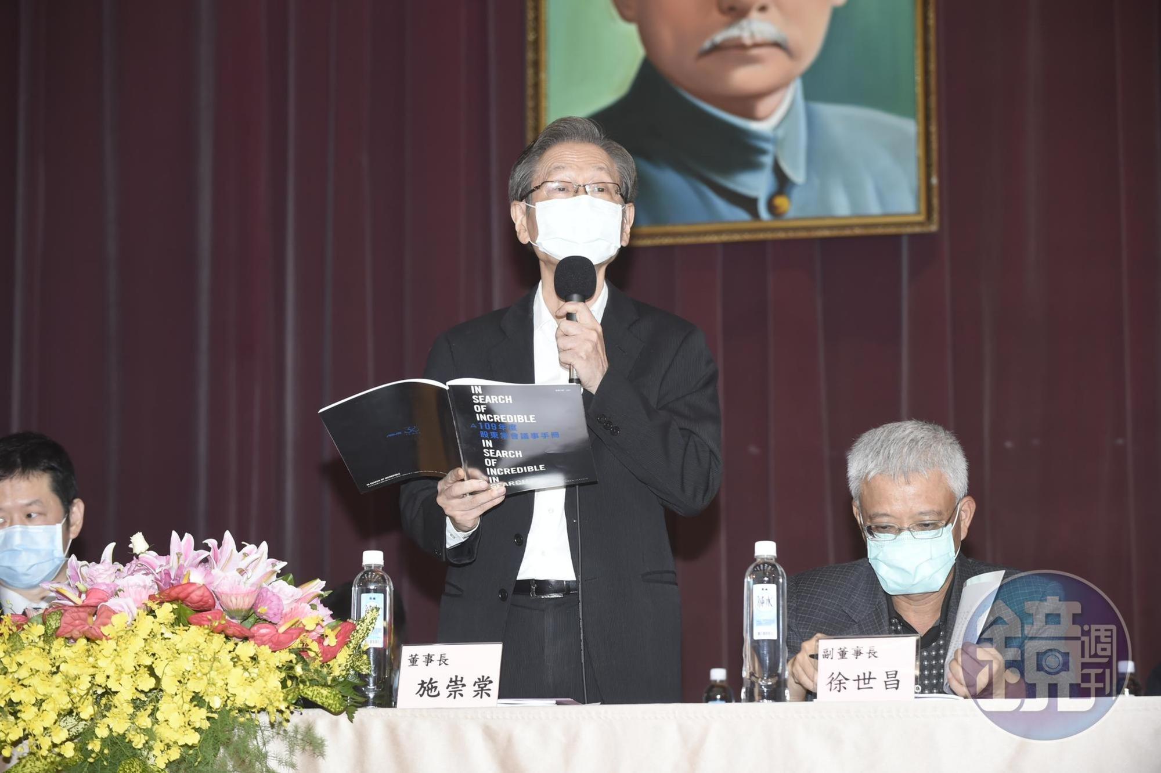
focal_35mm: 105
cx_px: 580
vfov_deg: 13.0
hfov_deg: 19.5
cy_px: 386
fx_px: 3384
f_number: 5
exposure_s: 1/125
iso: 1250
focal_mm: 105
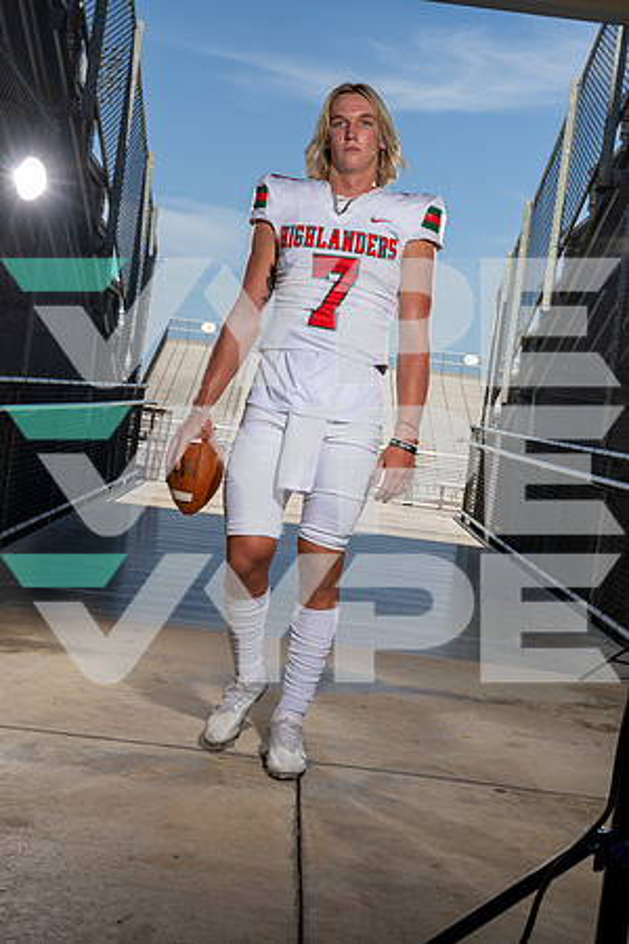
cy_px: 472
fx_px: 1232
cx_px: 314
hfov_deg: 28.6
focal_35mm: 47
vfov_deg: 41.9
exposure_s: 1/250
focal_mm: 47
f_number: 10
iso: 160
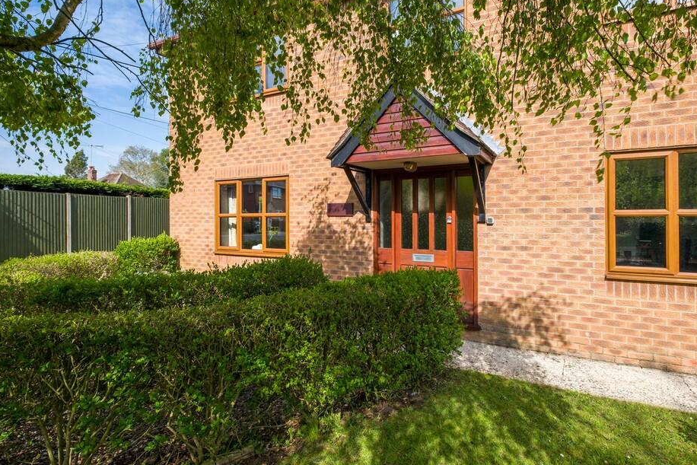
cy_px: 214
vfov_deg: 64.5
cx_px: 375
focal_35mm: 19
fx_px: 368
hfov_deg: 86.7
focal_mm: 11
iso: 80
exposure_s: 1/100
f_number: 11
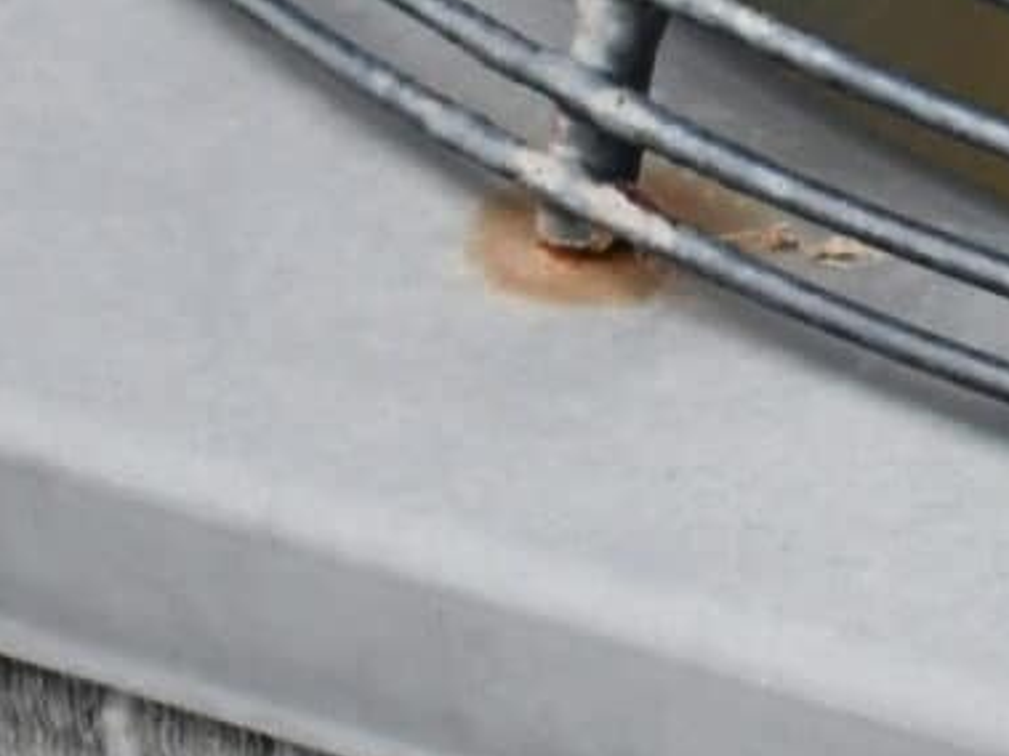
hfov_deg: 4.5
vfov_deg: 3.4
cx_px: 2018
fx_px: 12763
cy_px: 594
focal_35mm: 438
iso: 800
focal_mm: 40
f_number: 5
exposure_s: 1/160
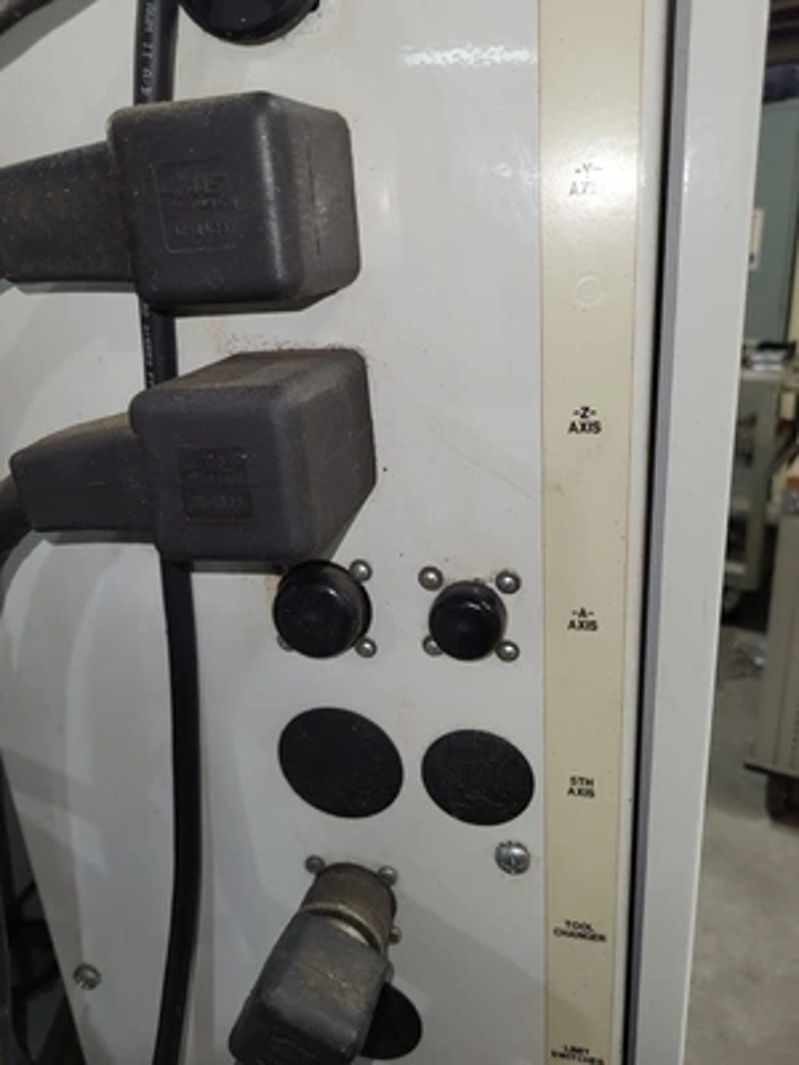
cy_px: 532
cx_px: 400
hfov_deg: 53.1
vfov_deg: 67.3
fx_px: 800
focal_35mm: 26
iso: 125
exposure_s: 1/60
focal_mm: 5.4
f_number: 1.8
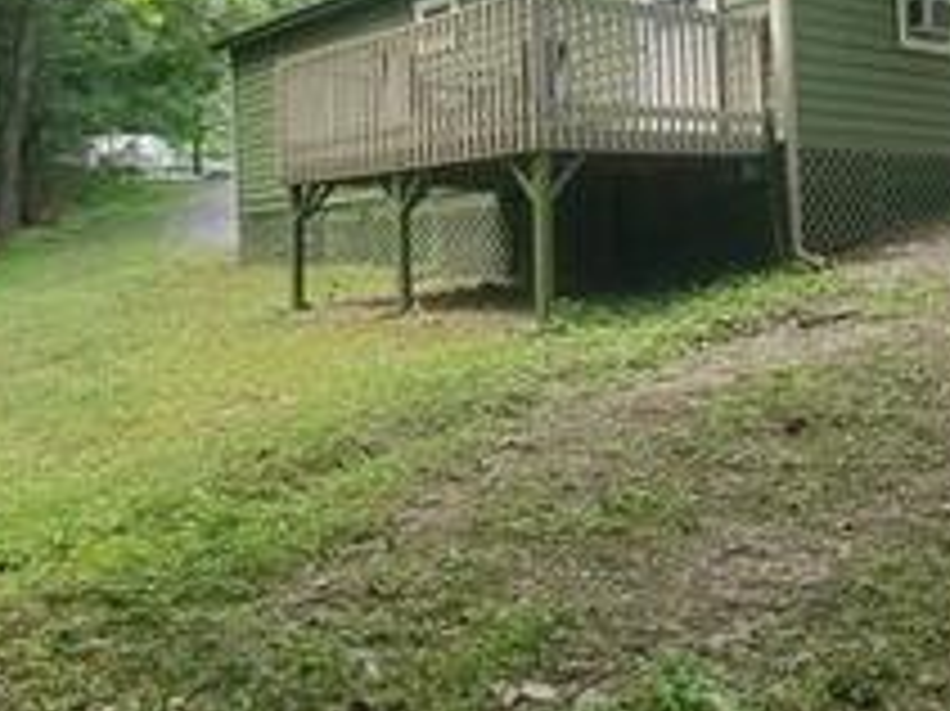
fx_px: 1152
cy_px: 220
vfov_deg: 33.9
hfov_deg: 44.6
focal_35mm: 42
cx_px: 561
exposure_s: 1/100
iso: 80
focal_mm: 4.3
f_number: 2.4
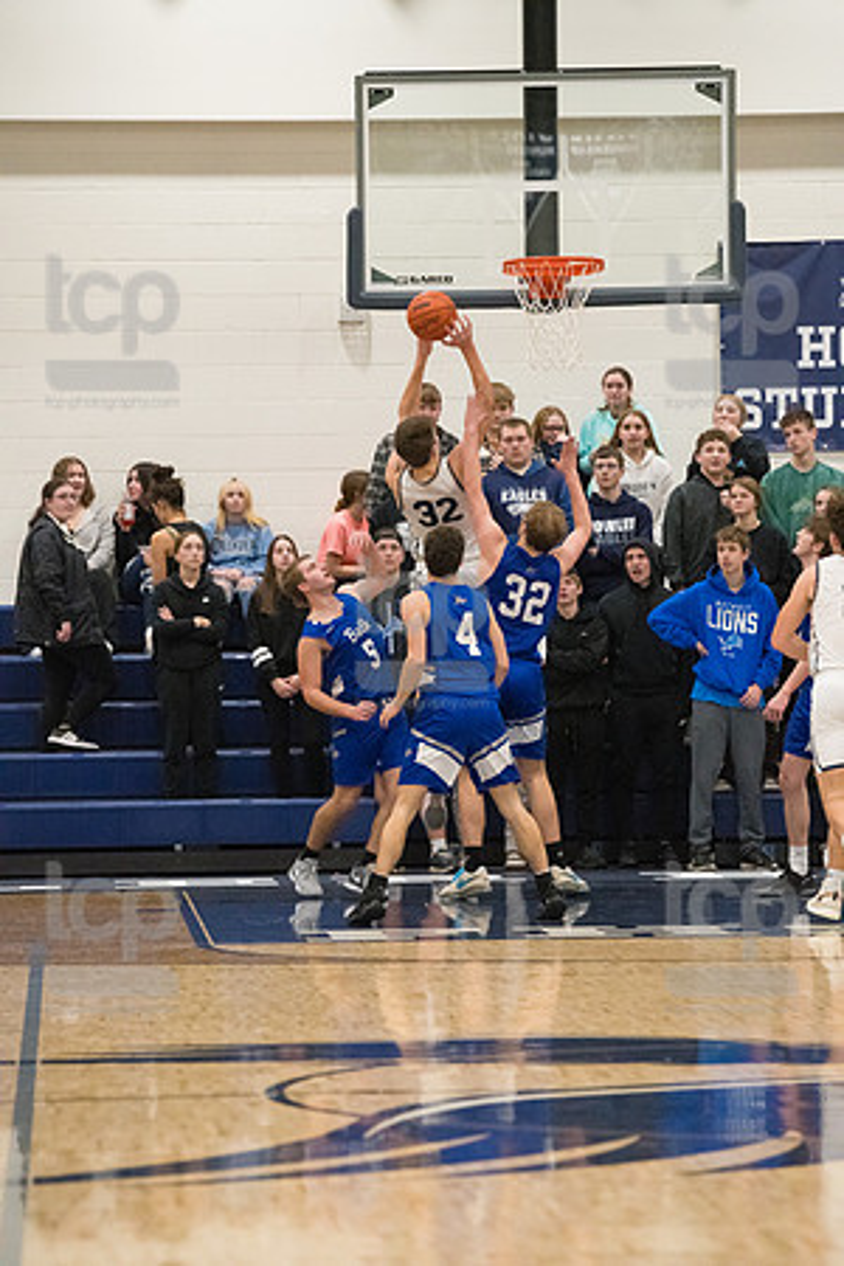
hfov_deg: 7.6
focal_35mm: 180
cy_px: 633
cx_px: 422
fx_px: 6330
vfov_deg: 11.4
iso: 8000
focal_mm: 180
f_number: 4.5
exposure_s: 1/1600
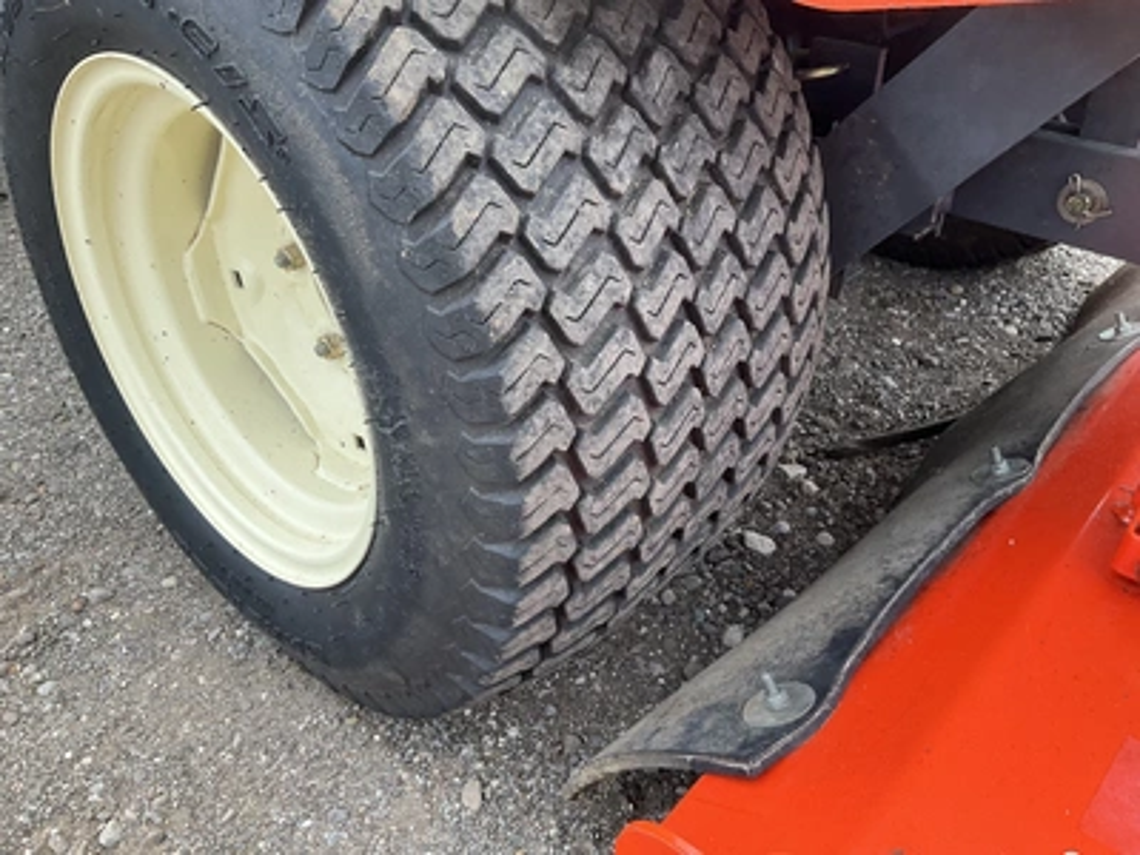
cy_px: 428
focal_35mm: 29
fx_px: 955
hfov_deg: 61.7
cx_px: 570
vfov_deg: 48.2
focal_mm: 3
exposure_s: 1/218
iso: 20
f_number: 1.8
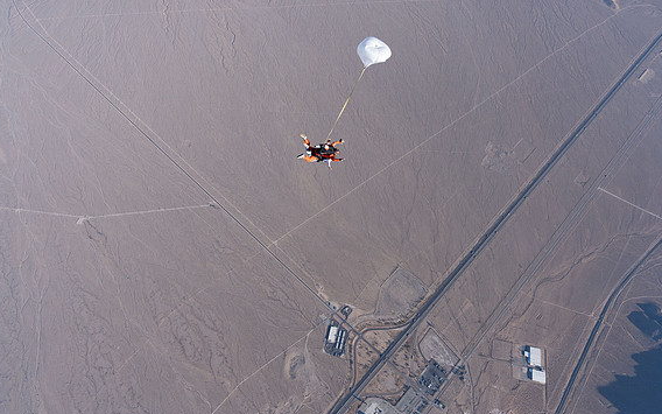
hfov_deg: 72.5
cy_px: 197
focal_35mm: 25
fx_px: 451
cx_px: 330
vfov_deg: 49.3
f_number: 8
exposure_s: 1/2000
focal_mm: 24
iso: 800
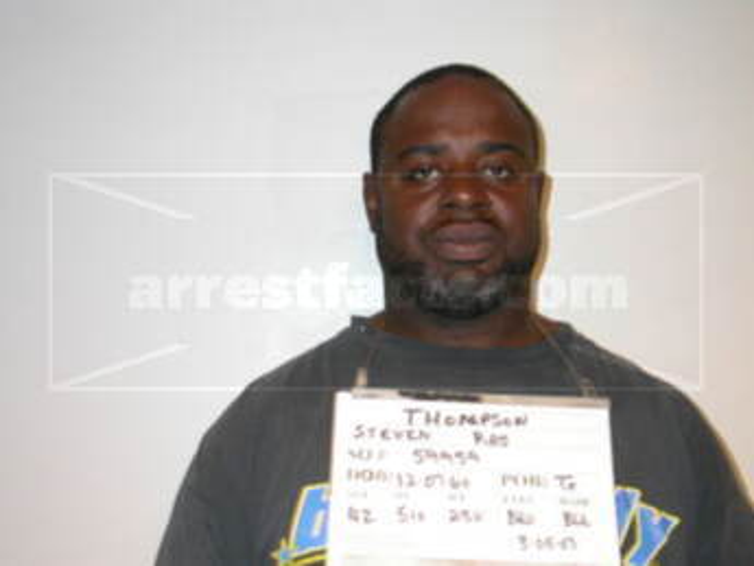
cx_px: 377
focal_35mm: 60
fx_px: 1307
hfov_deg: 32.2
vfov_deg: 24.4
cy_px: 283
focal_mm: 12.6
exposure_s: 1/60.3
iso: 100
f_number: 3.1
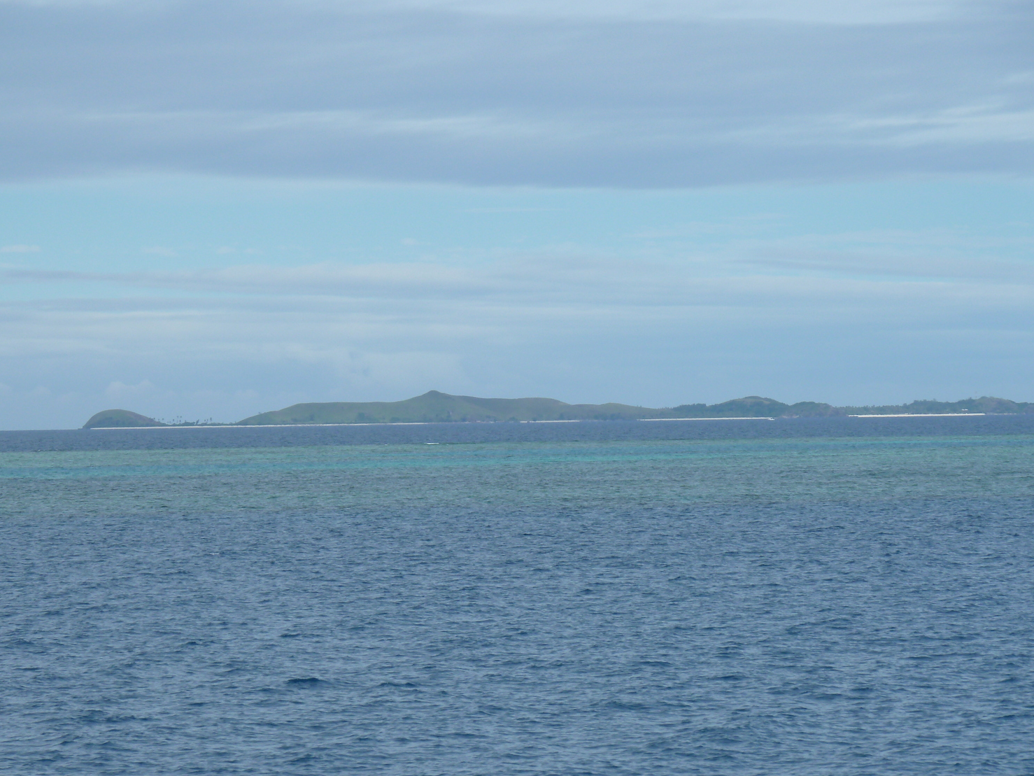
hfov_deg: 11.6
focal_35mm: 171
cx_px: 478
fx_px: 5109
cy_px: 417
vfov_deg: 8.7
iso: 80
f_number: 5.6
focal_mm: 25.9
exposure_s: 1/500
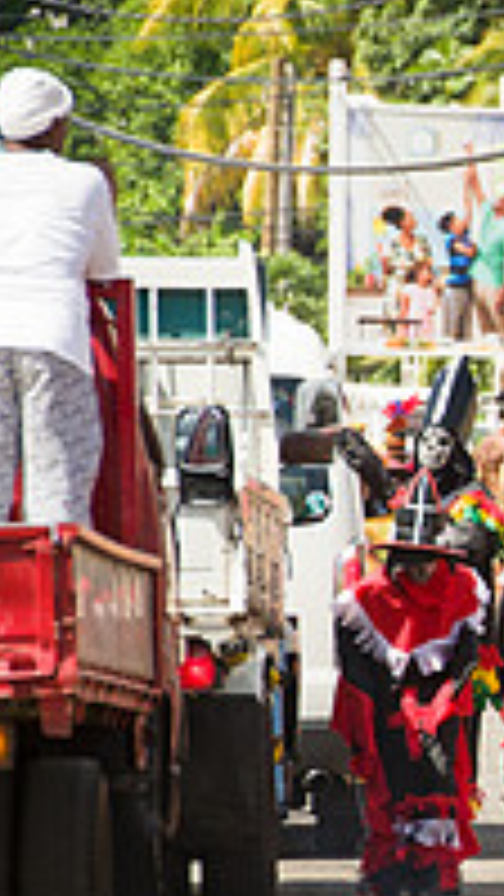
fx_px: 14486
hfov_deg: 2.0
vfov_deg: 3.5
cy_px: 644
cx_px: 958
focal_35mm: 610
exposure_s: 1/160
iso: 100
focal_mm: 200
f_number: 8
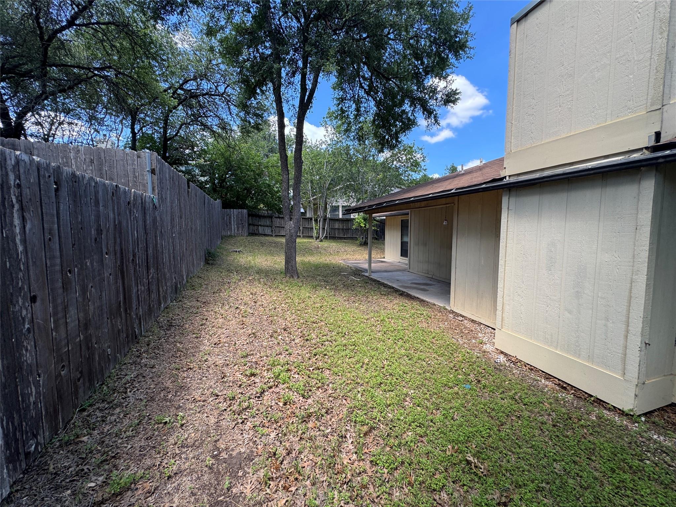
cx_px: 338
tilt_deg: -5.3
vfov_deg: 85.7
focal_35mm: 14
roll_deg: +0.8
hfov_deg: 102.1
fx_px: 273
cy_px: 254
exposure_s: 1/236
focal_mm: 2.22
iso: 40
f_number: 2.2
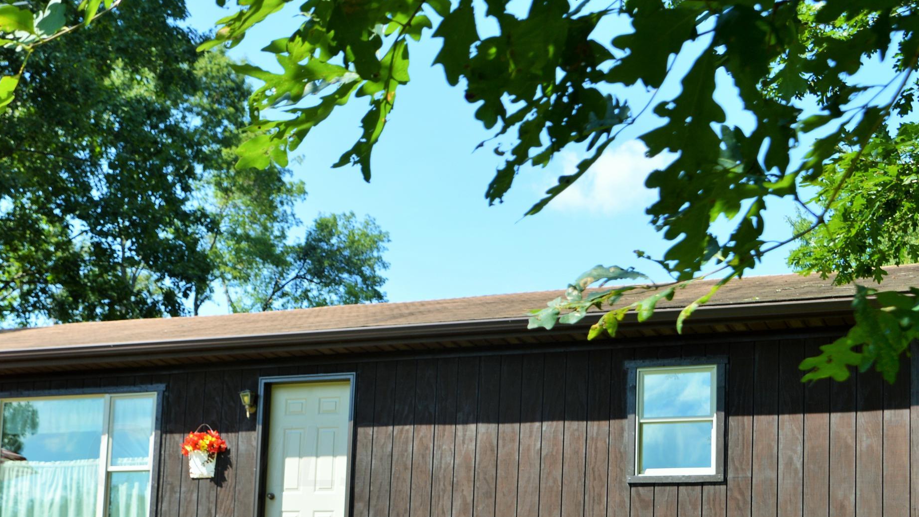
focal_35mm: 69
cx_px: 233
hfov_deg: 30.1
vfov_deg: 17.3
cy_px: 455
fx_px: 1678
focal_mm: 27
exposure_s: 1/160
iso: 100
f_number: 6.3
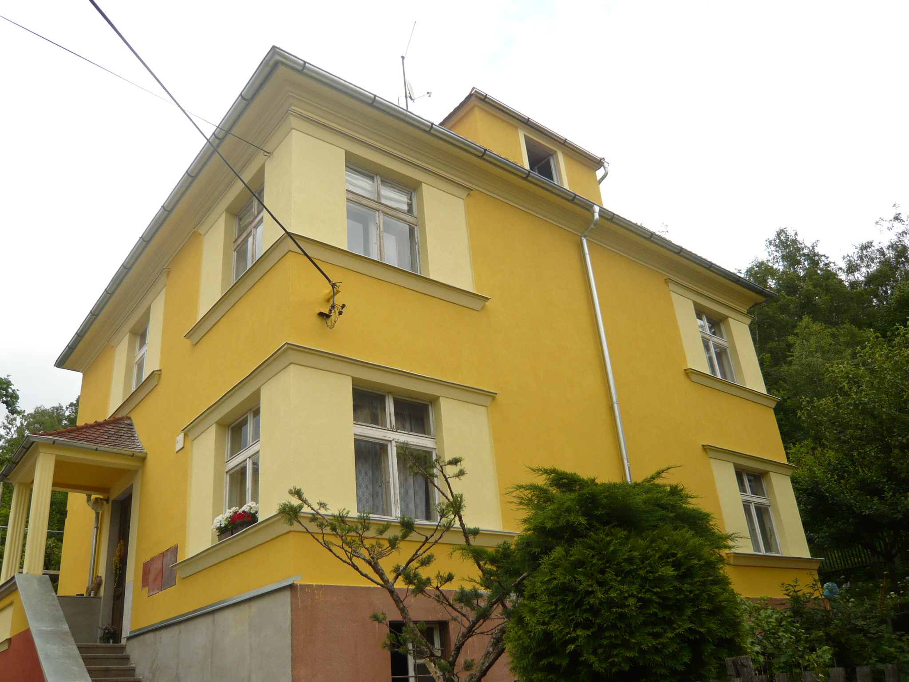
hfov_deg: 63.4
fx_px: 735
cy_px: 341
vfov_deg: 49.7
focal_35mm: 28
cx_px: 454
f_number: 2.8
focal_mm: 4.6
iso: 100
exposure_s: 1/320
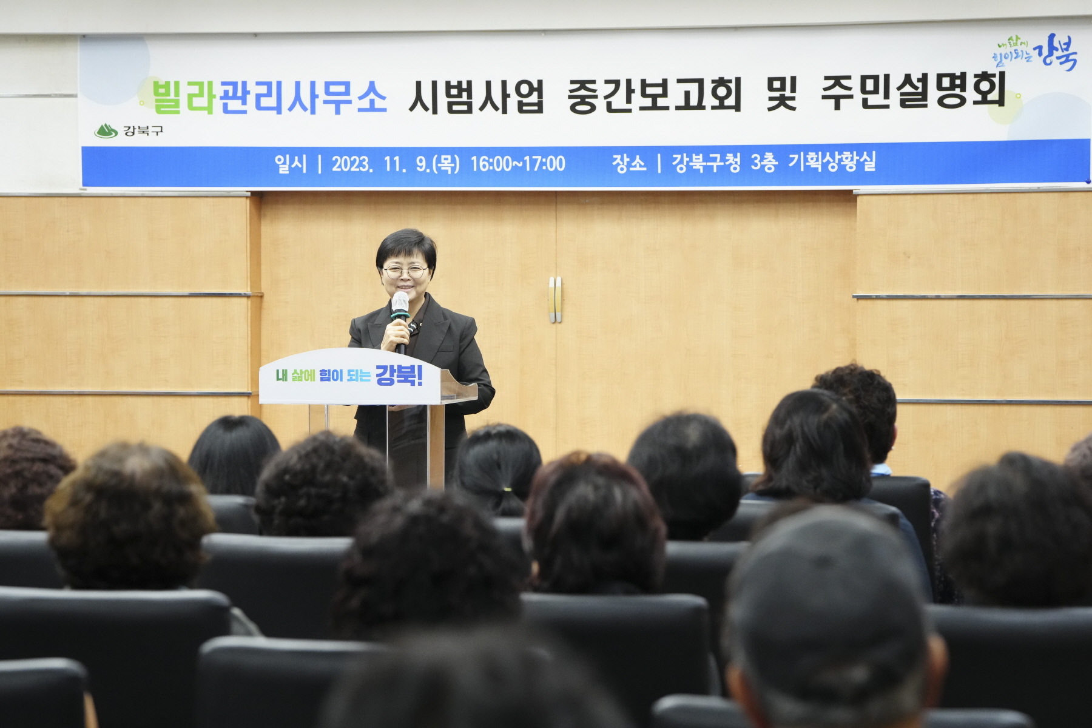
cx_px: 546
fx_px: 3488
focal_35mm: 115
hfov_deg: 17.8
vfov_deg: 11.9
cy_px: 364
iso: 5000
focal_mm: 115
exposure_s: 1/160
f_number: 5.6
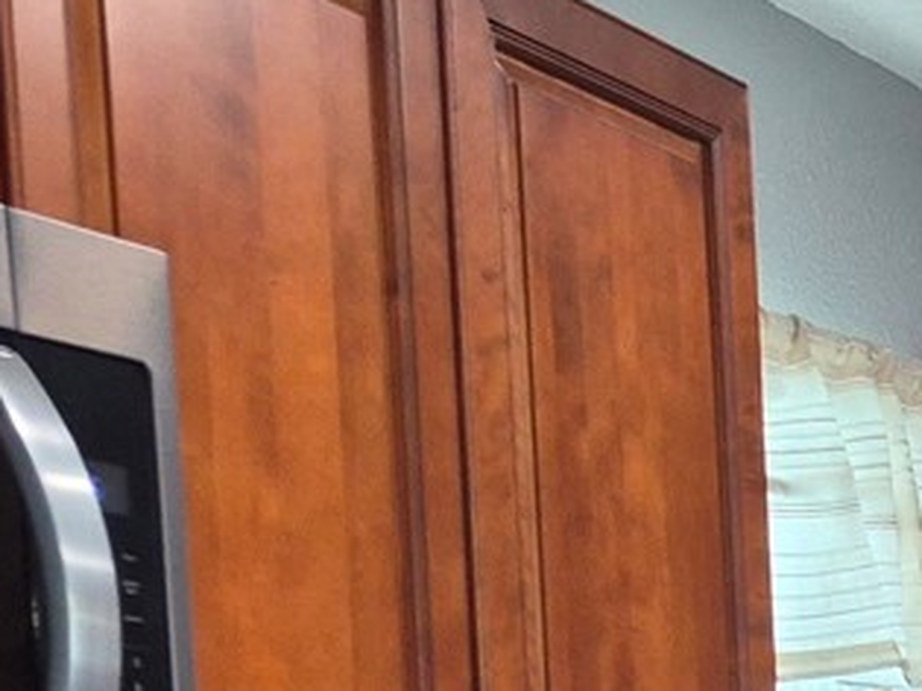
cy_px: 1215
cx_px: 2260
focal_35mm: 117
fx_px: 3115
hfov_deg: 12.7
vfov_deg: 11.8
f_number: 1.8
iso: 250
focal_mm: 5.4
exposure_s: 1/120
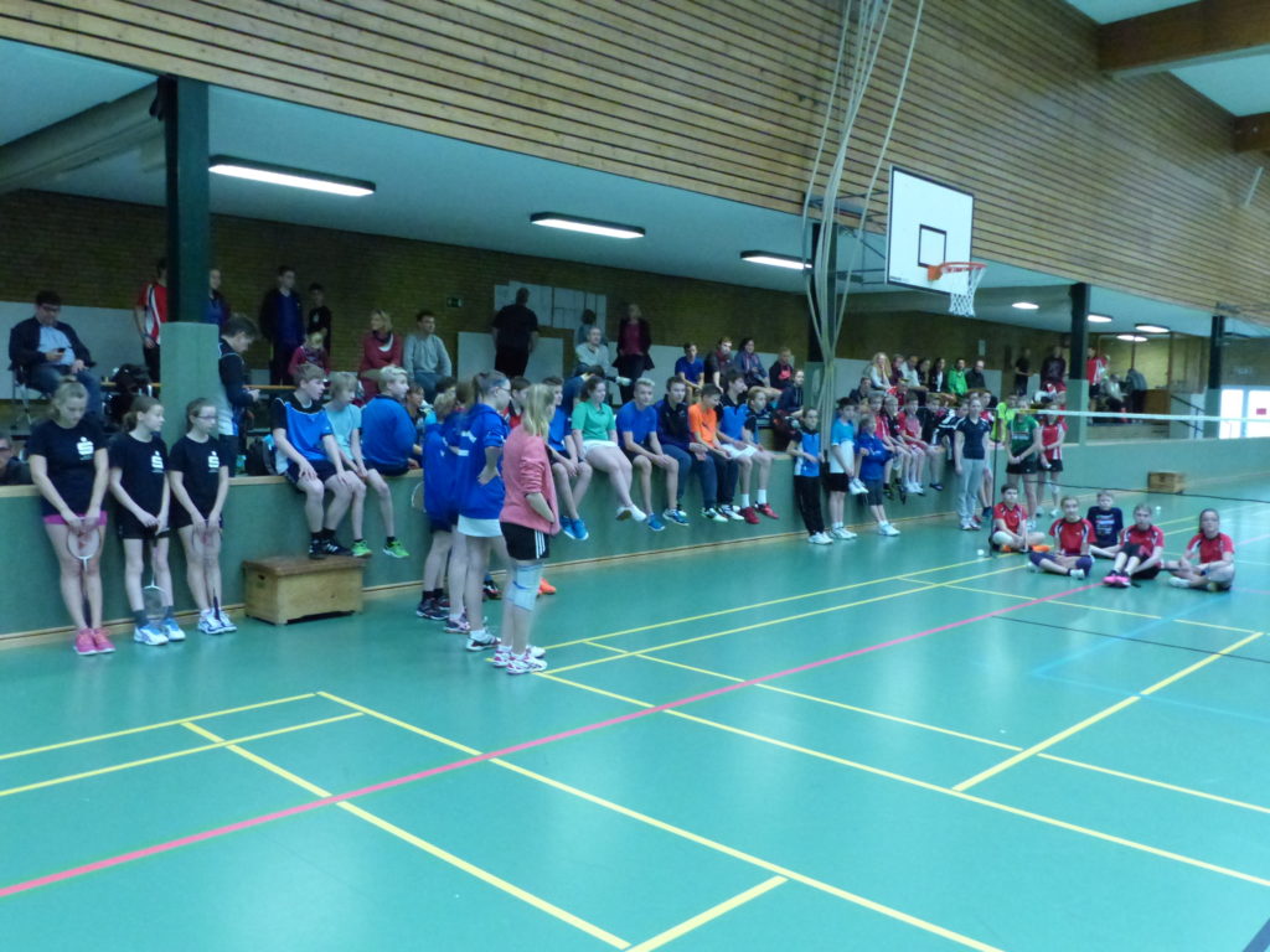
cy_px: 476
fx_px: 1064
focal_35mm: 29
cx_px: 635
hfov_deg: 61.7
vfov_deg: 48.2
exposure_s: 1/100
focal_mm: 5.3
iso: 1600
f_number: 3.2
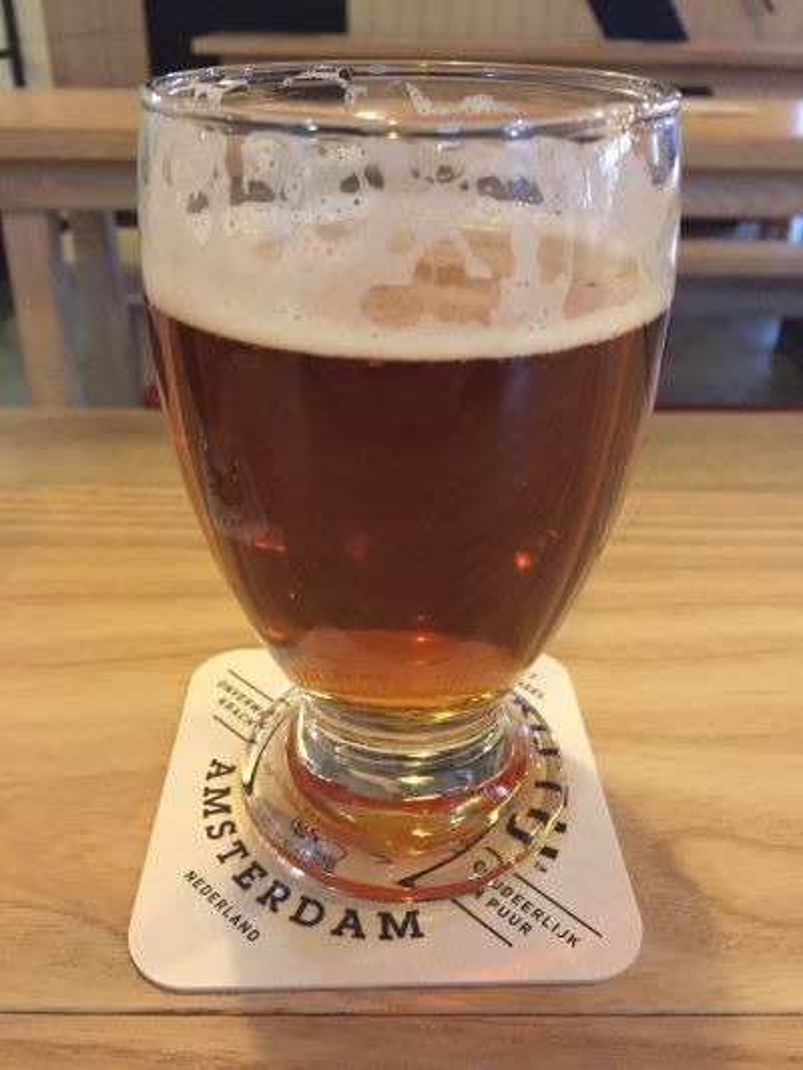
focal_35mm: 29
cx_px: 402
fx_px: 897
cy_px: 535
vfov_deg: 61.6
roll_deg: -0.5
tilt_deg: -28.7
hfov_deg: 48.2
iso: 500
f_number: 2.2
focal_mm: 4.15
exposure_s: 1/17
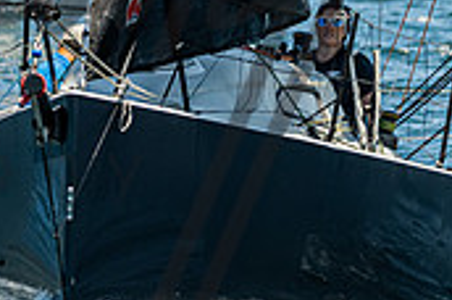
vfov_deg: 1.7
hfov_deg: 2.5
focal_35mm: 818
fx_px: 10251
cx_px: 193
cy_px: 75
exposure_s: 1/1000
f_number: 5.6
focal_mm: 195
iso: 320
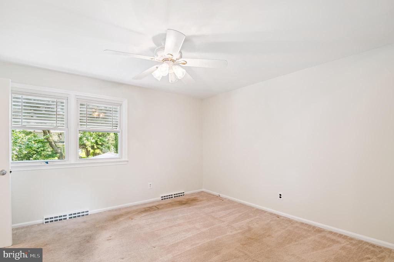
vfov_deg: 73.7
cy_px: 131
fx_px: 175
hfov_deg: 96.8
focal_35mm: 16
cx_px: 197
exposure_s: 1/2.5
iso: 100
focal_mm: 16
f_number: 8
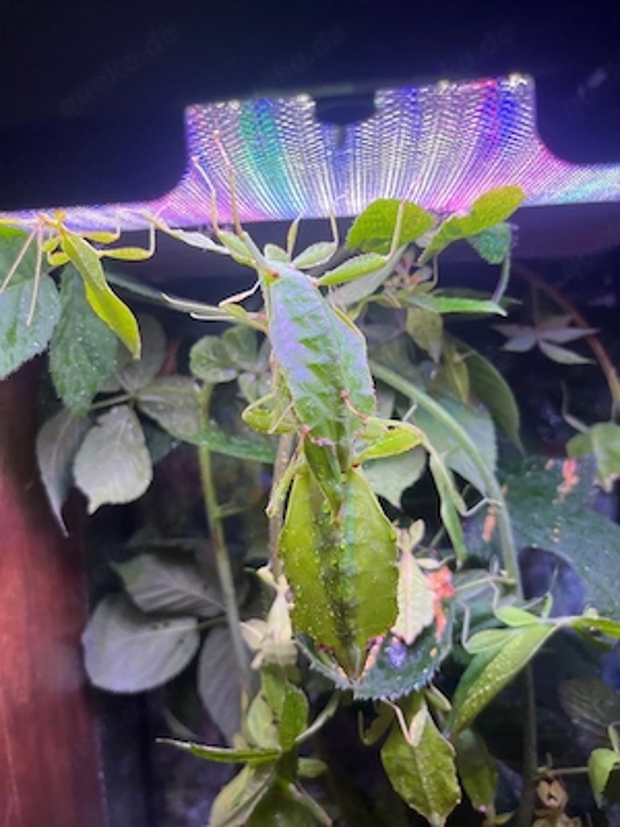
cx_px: 310
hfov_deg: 53.1
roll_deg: +3.6
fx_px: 621
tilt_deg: -4.0
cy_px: 414
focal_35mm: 26
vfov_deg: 67.3
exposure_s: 1/121
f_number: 1.6
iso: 80
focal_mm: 5.1
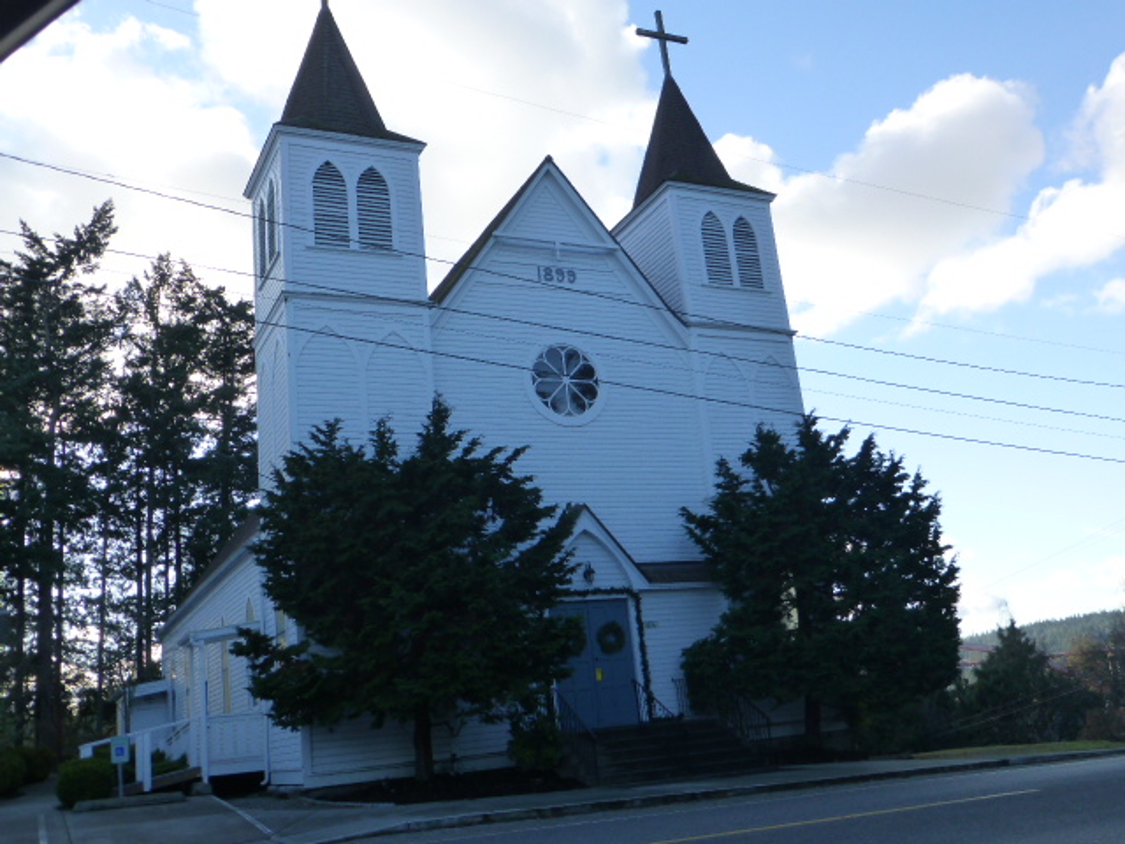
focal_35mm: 34
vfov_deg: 41.8
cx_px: 562
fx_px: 1105
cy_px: 422
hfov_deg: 54.0
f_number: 3.7
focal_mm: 6.1
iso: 160
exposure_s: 1/400
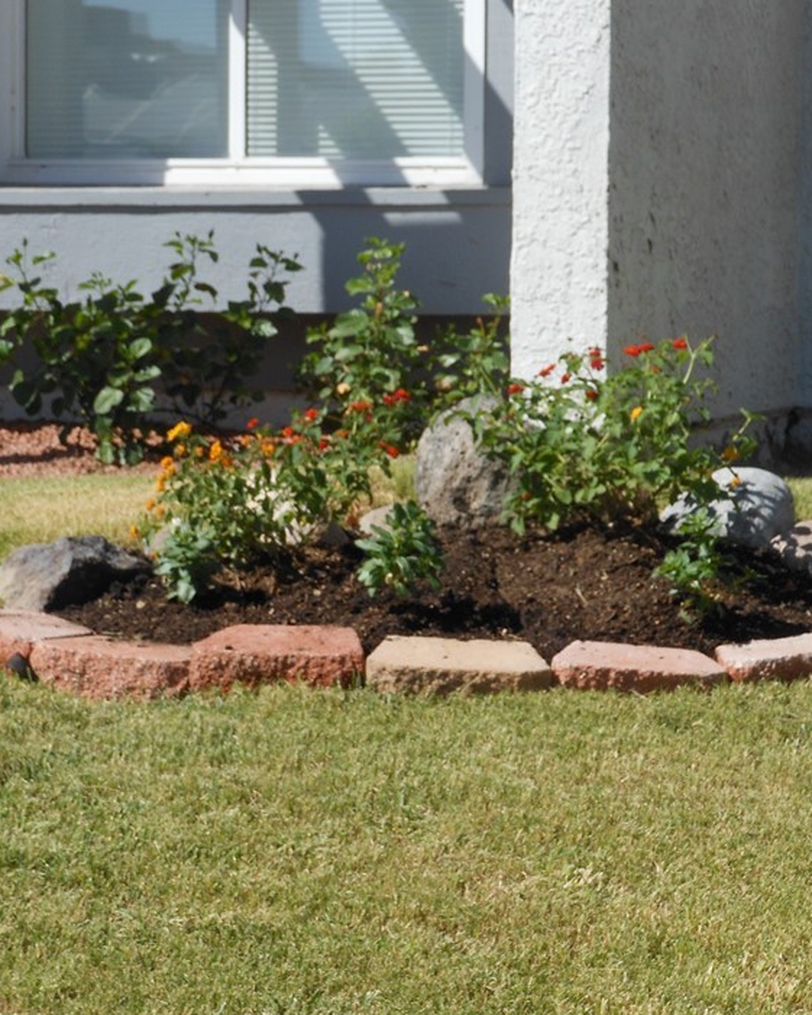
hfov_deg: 12.4
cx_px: 491
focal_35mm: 124
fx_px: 3724
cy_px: 520
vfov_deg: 15.5
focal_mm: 15.6
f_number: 5.3
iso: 80
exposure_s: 1/400
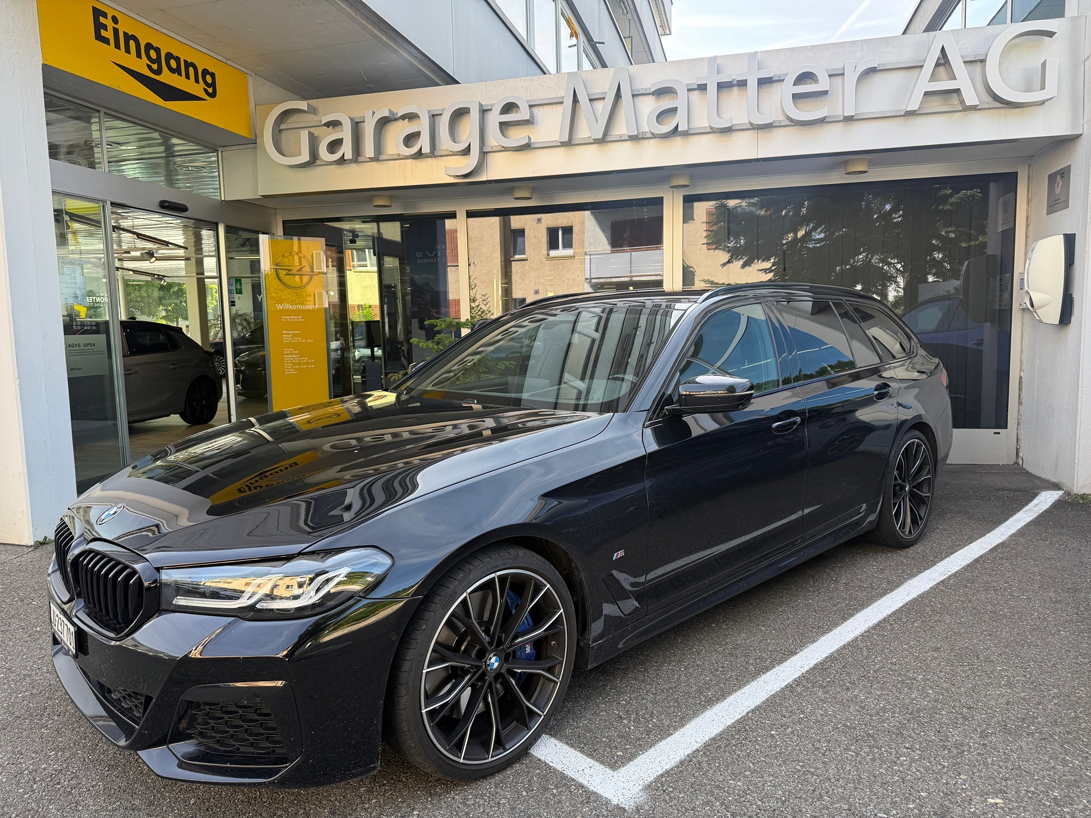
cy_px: 409
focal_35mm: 24
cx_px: 546
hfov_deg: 71.6
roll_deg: +1.3
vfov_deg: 56.8
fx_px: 756
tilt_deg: -5.5
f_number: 1.78
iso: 80
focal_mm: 6.76
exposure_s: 1/461
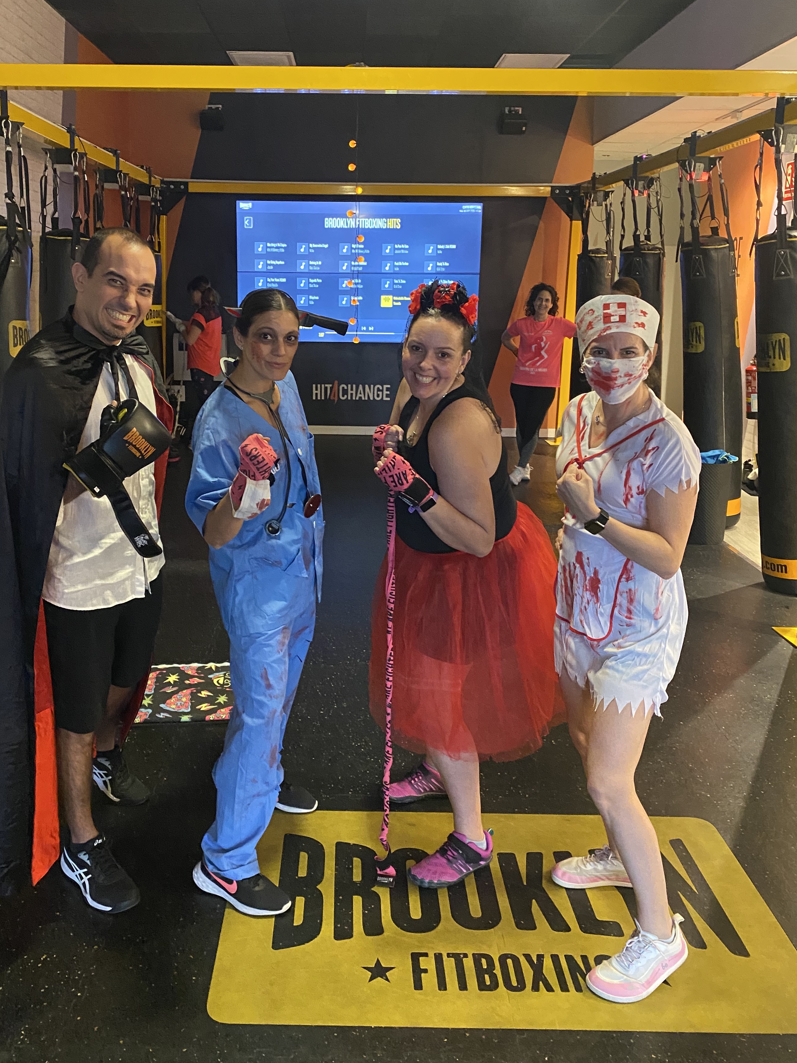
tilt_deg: -9.3
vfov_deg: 59.7
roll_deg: -1.1
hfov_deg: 46.7
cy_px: 460
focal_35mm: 30
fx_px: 921
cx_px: 340
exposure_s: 1/33
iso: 640
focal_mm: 4.25
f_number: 1.8
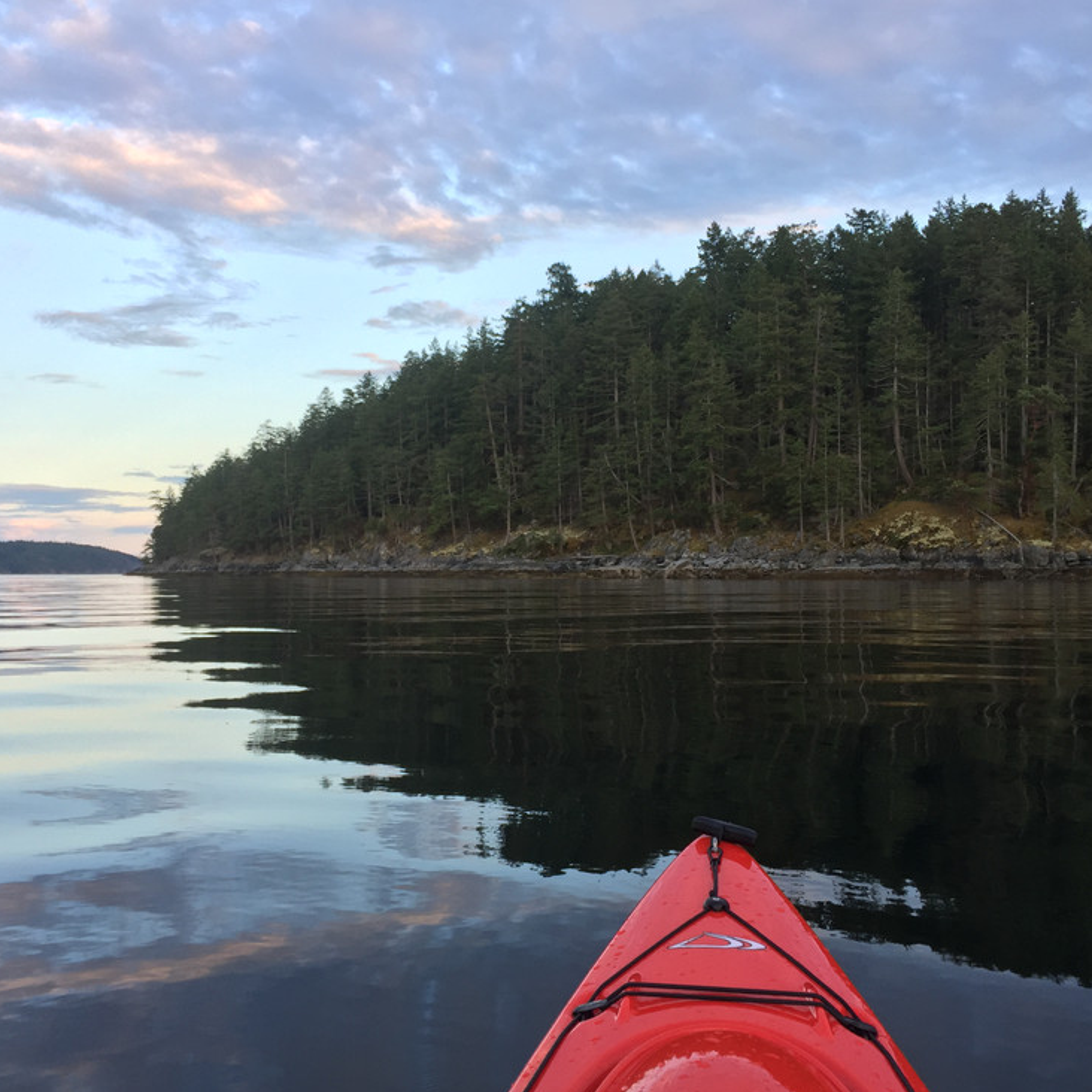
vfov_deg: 47.2
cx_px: 540
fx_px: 1249
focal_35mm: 35
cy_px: 547
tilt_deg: +1.5
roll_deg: +0.2
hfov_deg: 47.2
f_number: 2.2
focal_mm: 4.15
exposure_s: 1/120
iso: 40
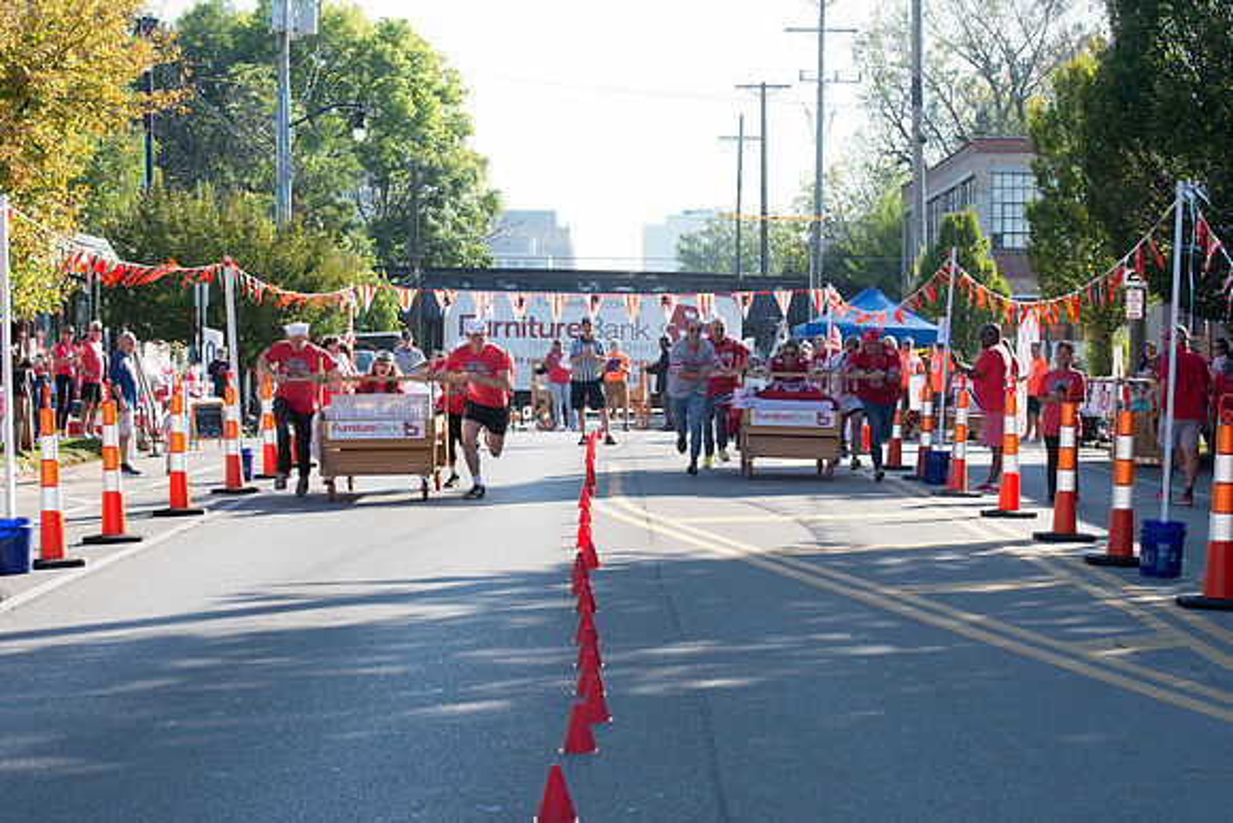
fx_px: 3049
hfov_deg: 22.9
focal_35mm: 89
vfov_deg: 15.4
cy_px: 437
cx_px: 604
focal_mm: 70
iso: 200
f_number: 8
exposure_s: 1/250
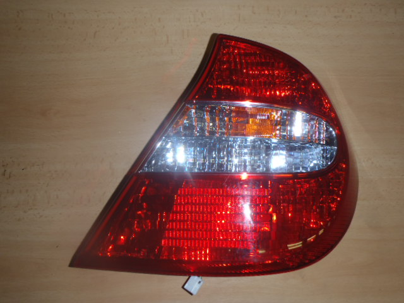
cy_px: 152
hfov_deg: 63.4
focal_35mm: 28
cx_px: 202
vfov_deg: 49.7
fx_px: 327
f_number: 3.9
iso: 100
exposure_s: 1/30
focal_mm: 5
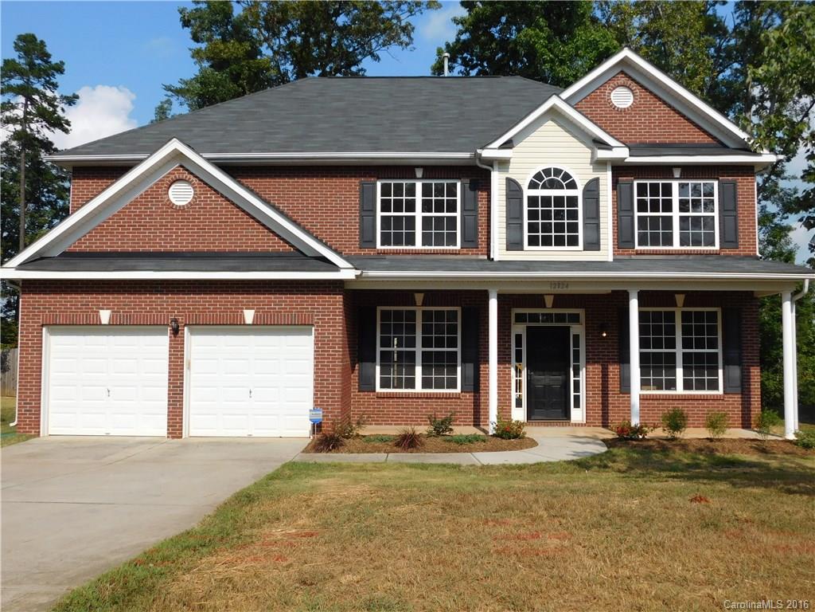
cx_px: 408
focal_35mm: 30
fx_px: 706
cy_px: 306
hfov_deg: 60.0
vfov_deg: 46.8
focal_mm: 5.3
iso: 125
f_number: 6.4
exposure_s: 1/640
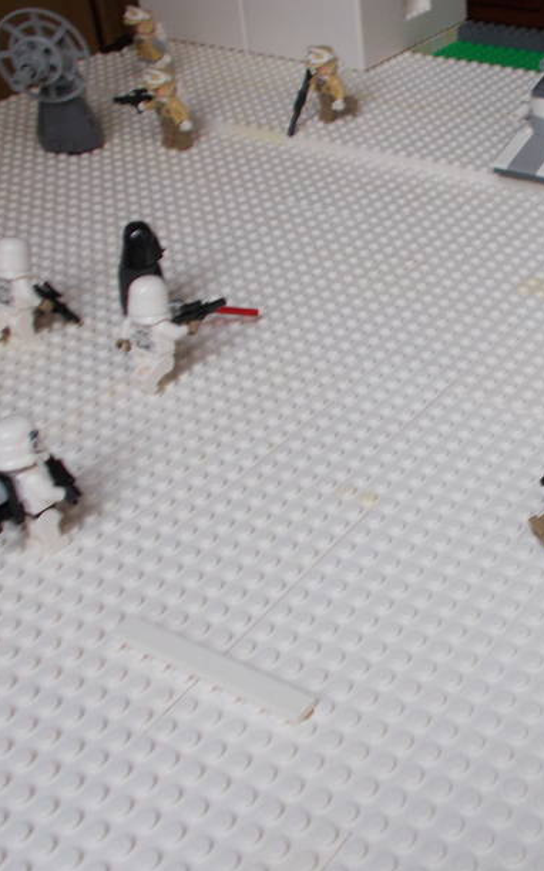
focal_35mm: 53
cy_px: 422
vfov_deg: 38.2
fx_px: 1258
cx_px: 497
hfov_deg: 23.7
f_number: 3.6
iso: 100
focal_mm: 6
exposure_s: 1/25
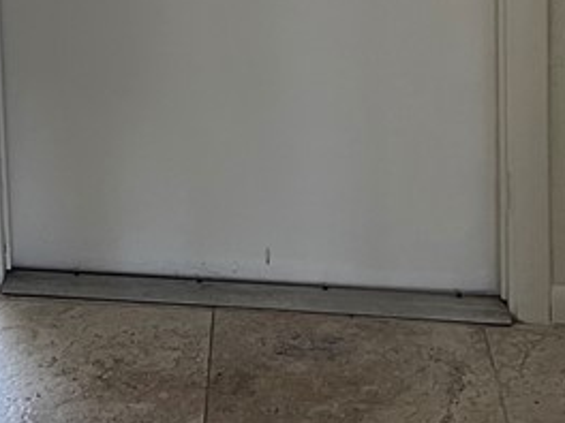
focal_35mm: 97
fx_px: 1583
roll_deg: +2.1
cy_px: -286
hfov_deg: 19.3
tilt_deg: -7.1
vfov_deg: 13.9
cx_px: -83
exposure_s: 1/60
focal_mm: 5.1
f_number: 1.6
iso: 80
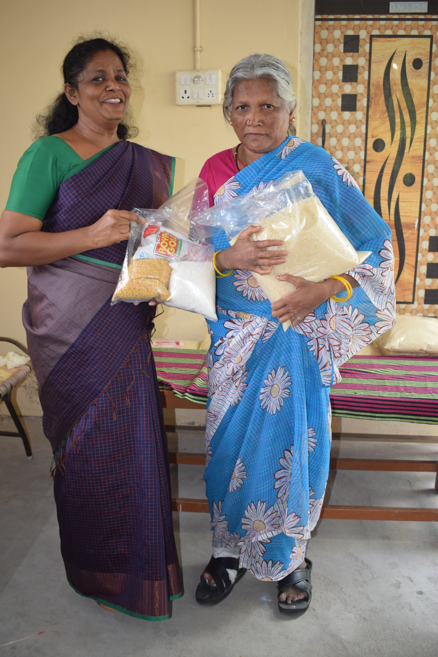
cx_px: 219
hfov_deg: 38.4
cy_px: 328
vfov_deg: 55.1
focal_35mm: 34
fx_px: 630
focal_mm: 23
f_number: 4.5
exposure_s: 1/80
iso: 800
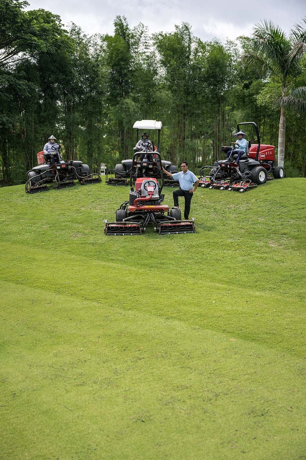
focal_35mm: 40
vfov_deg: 48.5
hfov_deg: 33.4
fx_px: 510
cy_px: 230
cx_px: 153
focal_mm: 40
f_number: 2.8
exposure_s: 1/4000
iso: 320
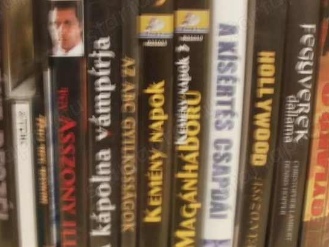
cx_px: 97
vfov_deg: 22.2
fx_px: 627
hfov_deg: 29.1
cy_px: 159
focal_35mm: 66
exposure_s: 1/2
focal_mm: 6.3
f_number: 3.5
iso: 200
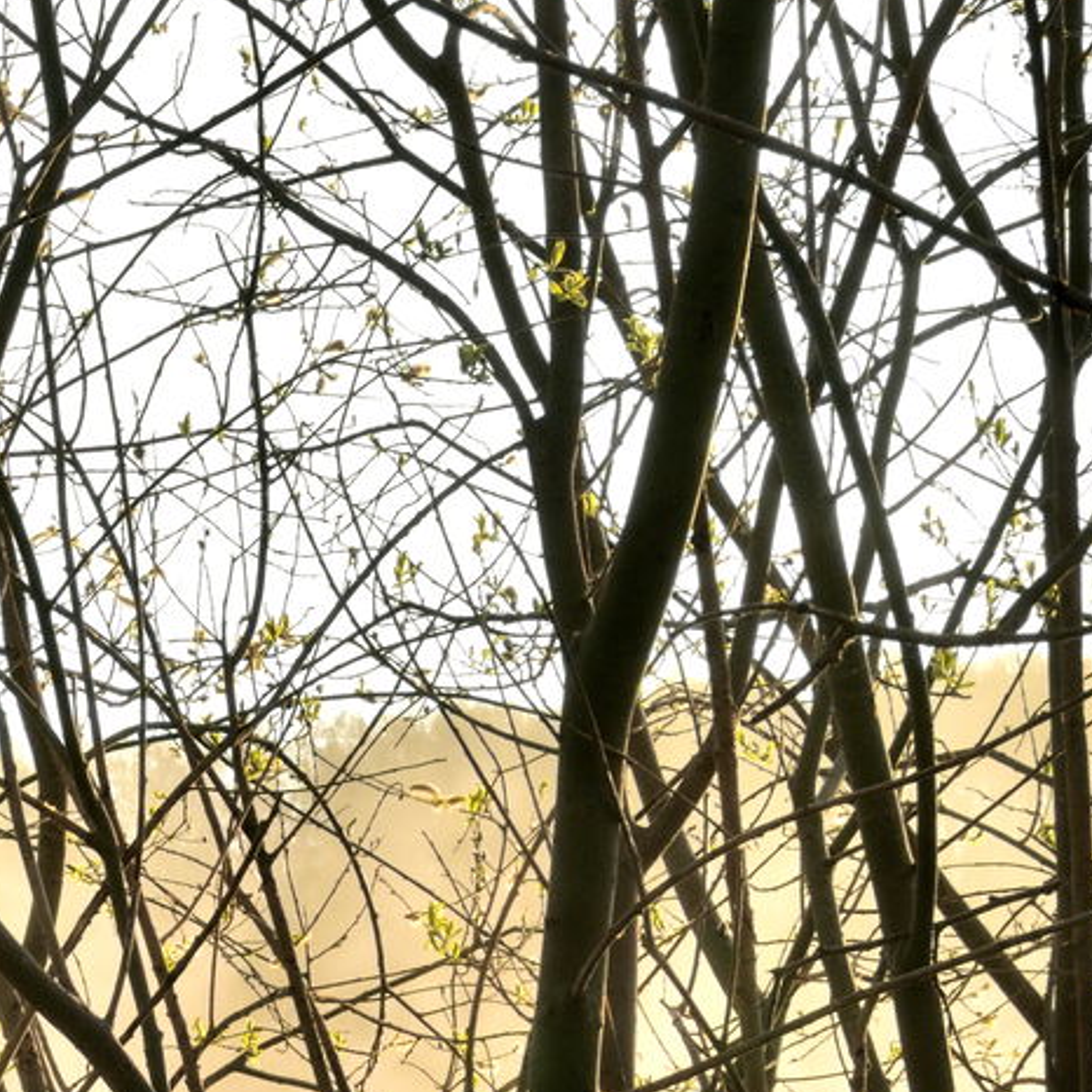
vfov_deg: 10.6
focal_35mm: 161
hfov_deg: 10.3
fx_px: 5746
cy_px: 1353
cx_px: -845
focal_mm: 46
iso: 100
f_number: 22
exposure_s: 1/25
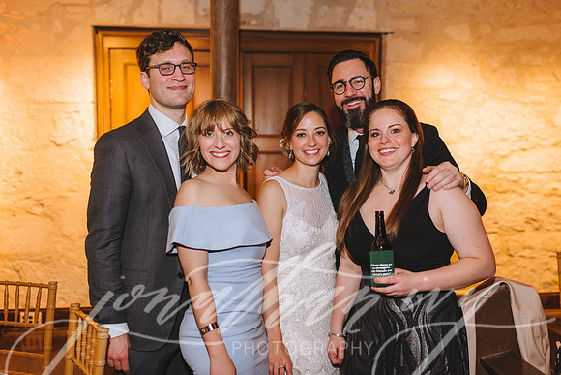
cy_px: 188
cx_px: 280
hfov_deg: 51.7
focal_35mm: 37
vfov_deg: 35.9
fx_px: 578
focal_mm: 35
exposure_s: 1/200
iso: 1000
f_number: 2.5
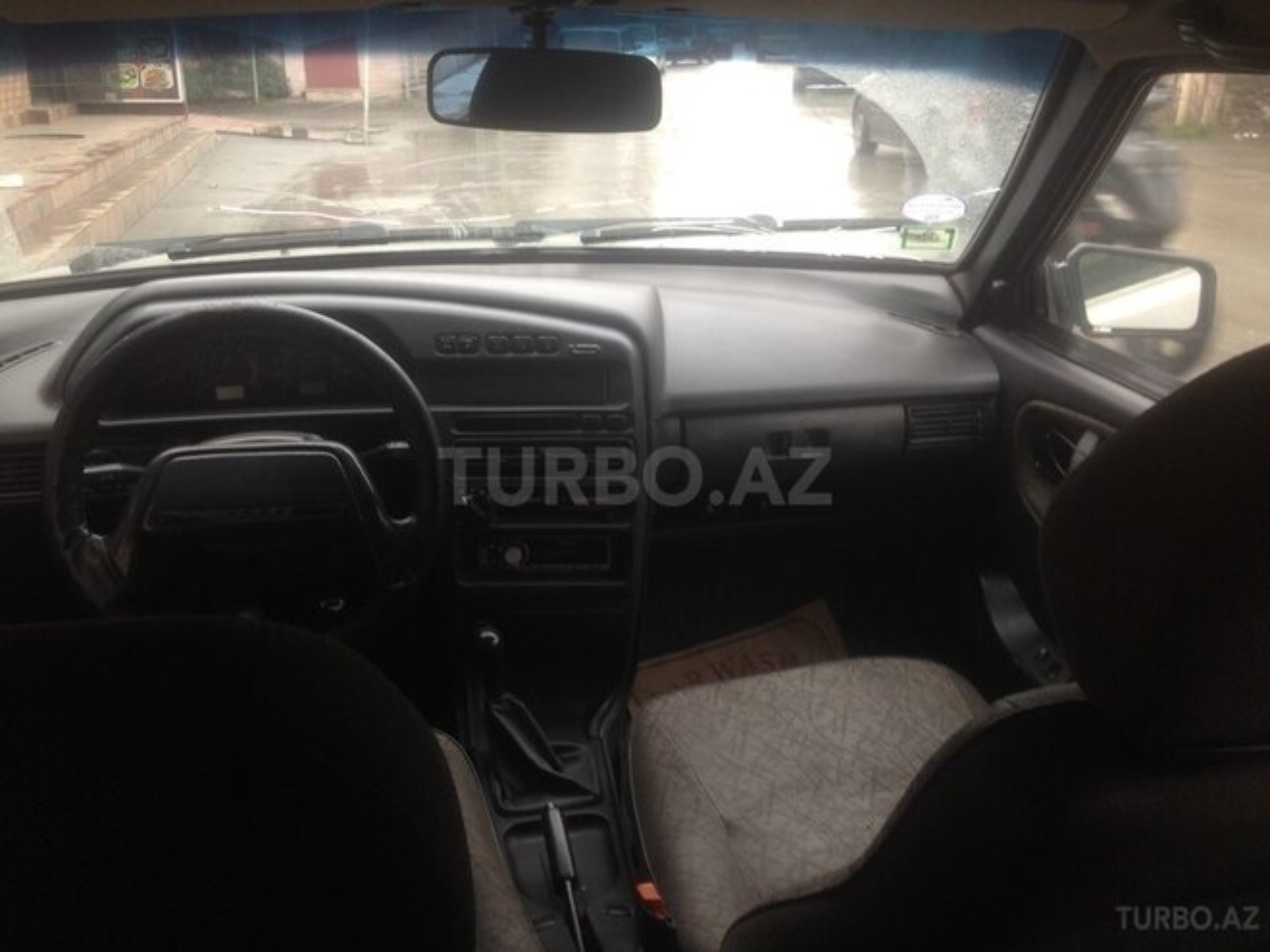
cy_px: 476
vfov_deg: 42.9
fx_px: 1211
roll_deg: -0.9
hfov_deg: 55.4
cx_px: 635
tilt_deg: -20.4
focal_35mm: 33
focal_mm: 4.12
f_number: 2.4
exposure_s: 1/40
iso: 50
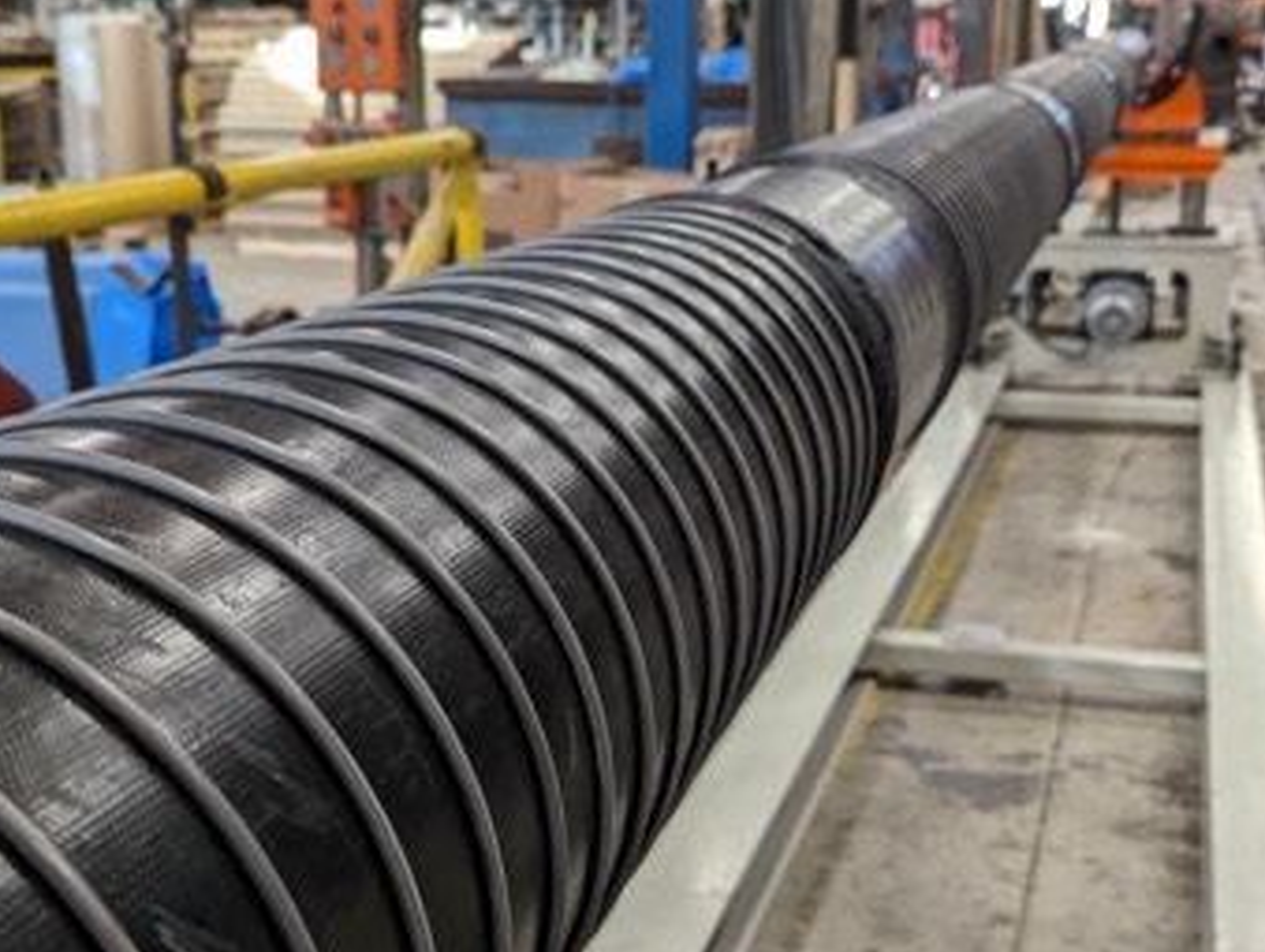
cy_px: 483
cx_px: 653
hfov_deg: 37.5
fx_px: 1866
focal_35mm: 51
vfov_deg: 28.6
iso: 539
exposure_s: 1/120
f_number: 1.85
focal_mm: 6.81
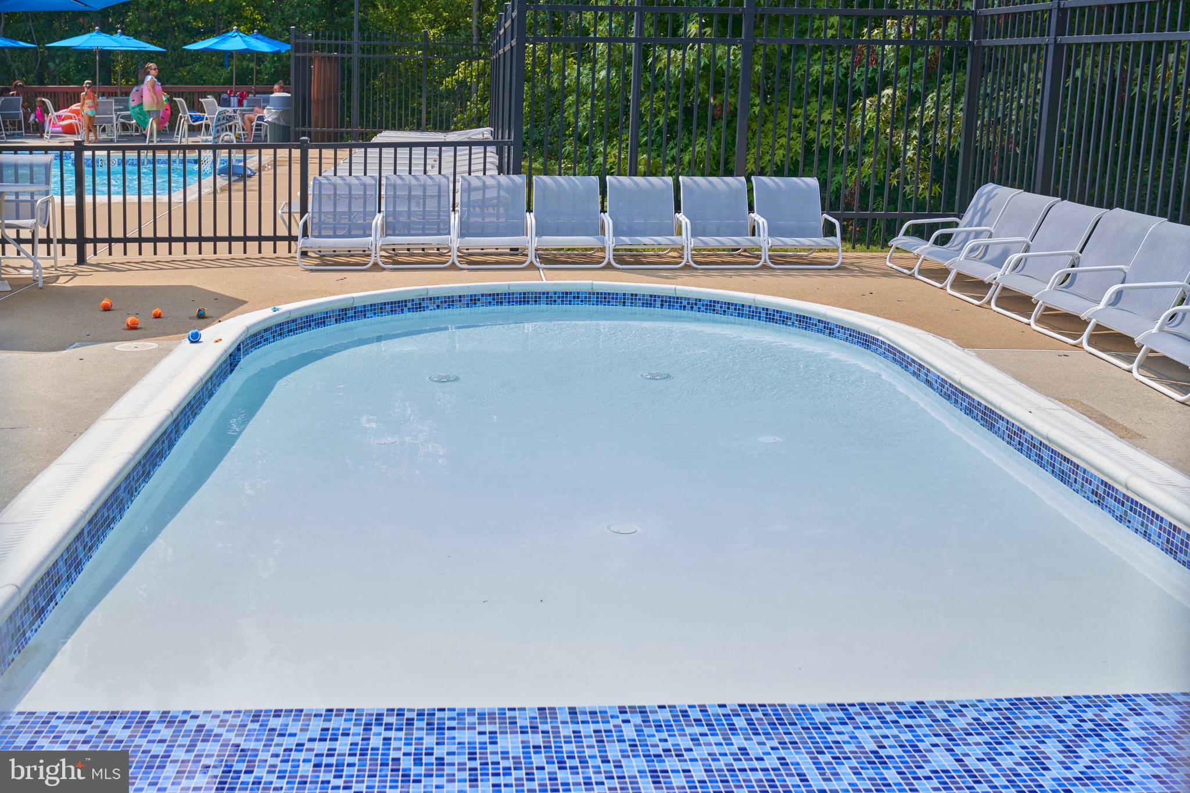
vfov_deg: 36.9
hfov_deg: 53.1
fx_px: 1190
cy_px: 396
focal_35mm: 36
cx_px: 595
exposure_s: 1/160
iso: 100
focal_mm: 36
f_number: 5
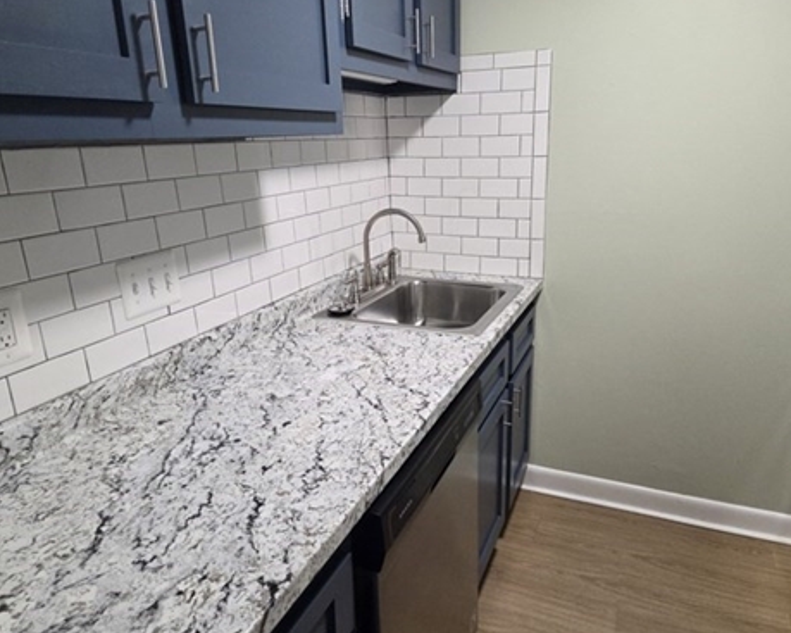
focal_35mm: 25
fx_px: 585
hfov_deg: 68.1
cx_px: 409
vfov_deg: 56.8
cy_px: 310
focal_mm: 5.4
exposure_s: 1/120
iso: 500
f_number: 1.8
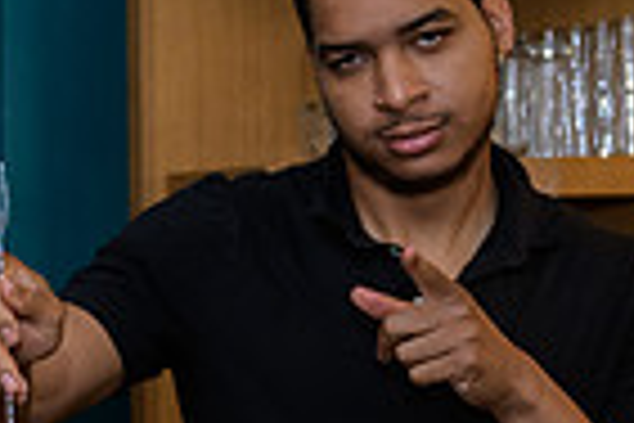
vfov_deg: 9.8
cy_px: 376
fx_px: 2465
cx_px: -297
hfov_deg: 13.8
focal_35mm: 140
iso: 1000
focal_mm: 34
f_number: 3.2
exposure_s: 1/125
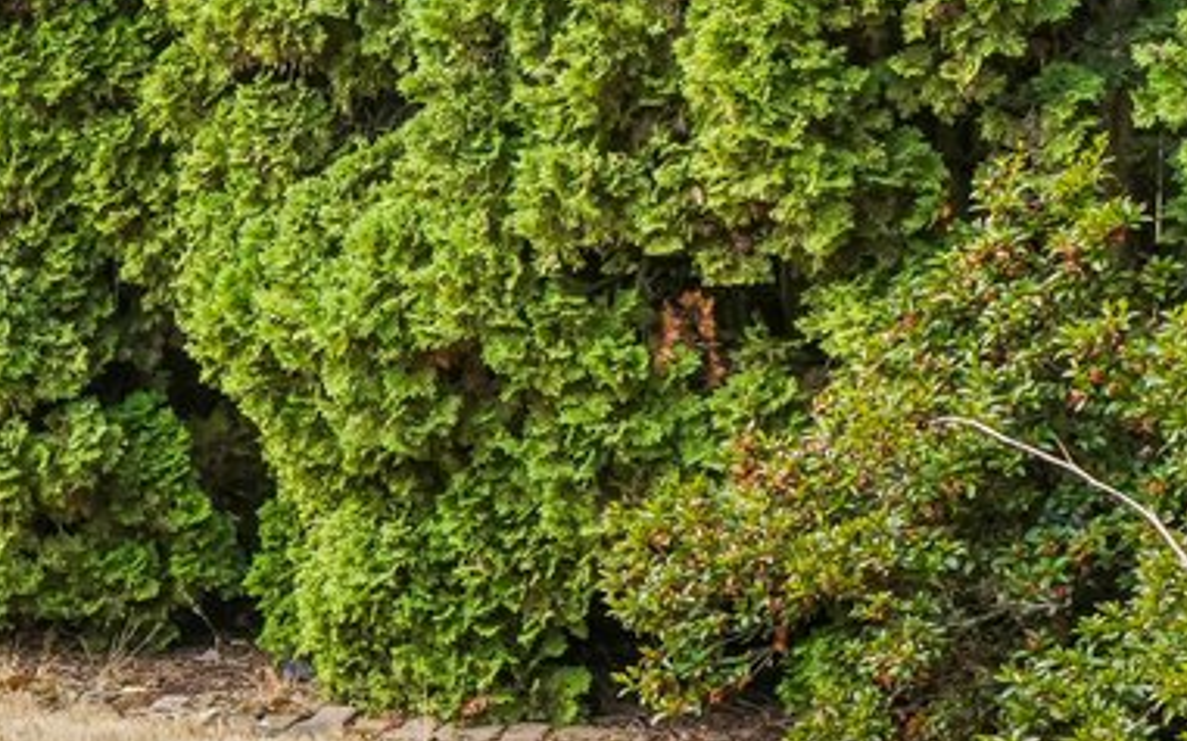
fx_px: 3364
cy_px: 135
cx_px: -1028
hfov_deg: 16.4
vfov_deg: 12.5
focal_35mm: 104
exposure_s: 1/200
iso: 400
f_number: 8
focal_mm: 19
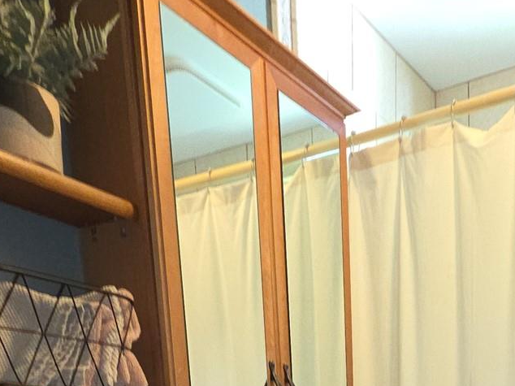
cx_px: 379
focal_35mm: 42
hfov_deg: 43.5
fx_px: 625
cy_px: 616
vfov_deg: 24.4
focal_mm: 2.2
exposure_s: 1/9.99
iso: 125
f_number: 2.2
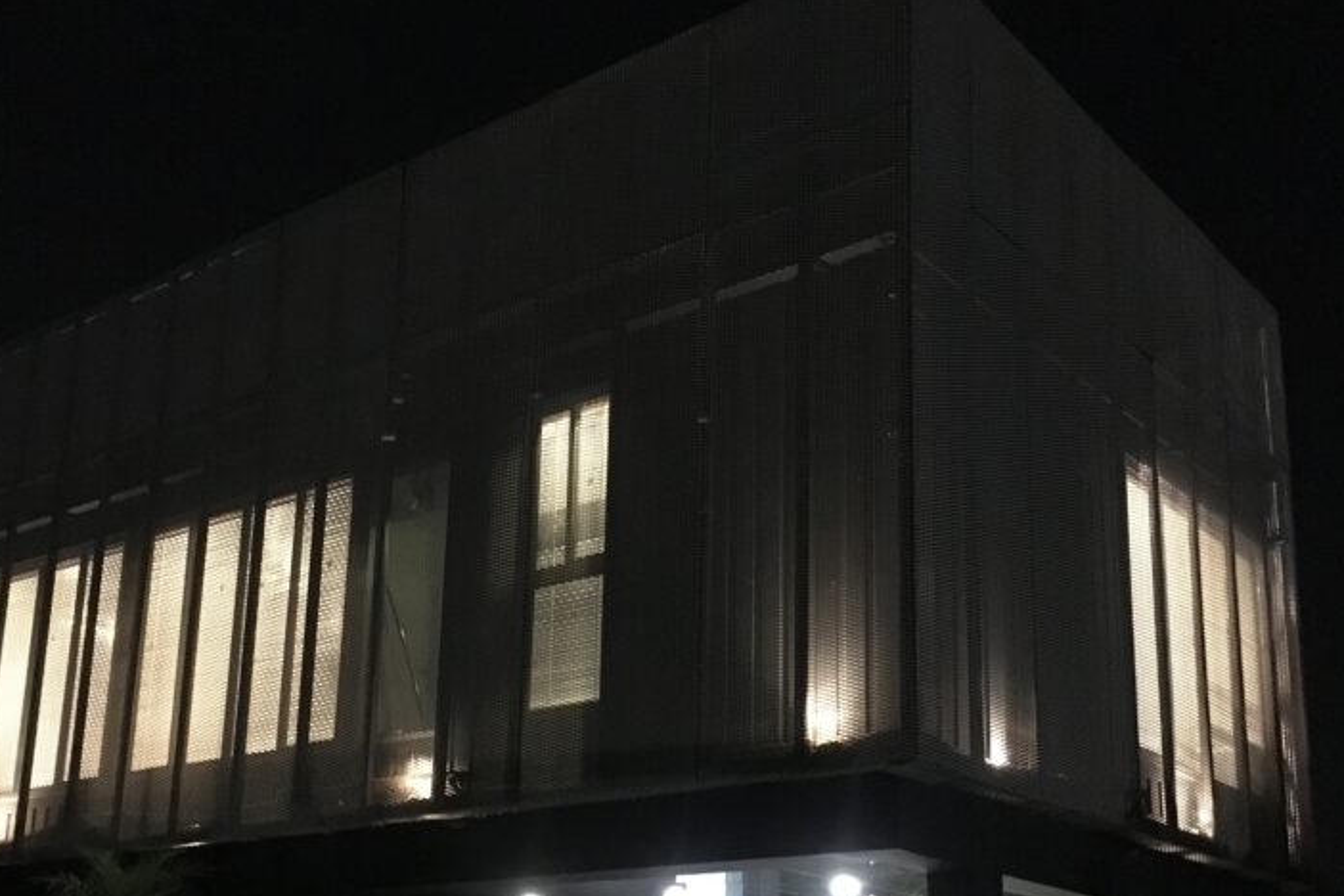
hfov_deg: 44.5
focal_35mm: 44
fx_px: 1643
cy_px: 664
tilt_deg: +14.3
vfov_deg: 30.0
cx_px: 630
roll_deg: -2.2
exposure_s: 1/17
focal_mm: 4.15
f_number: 2.2
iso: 1000
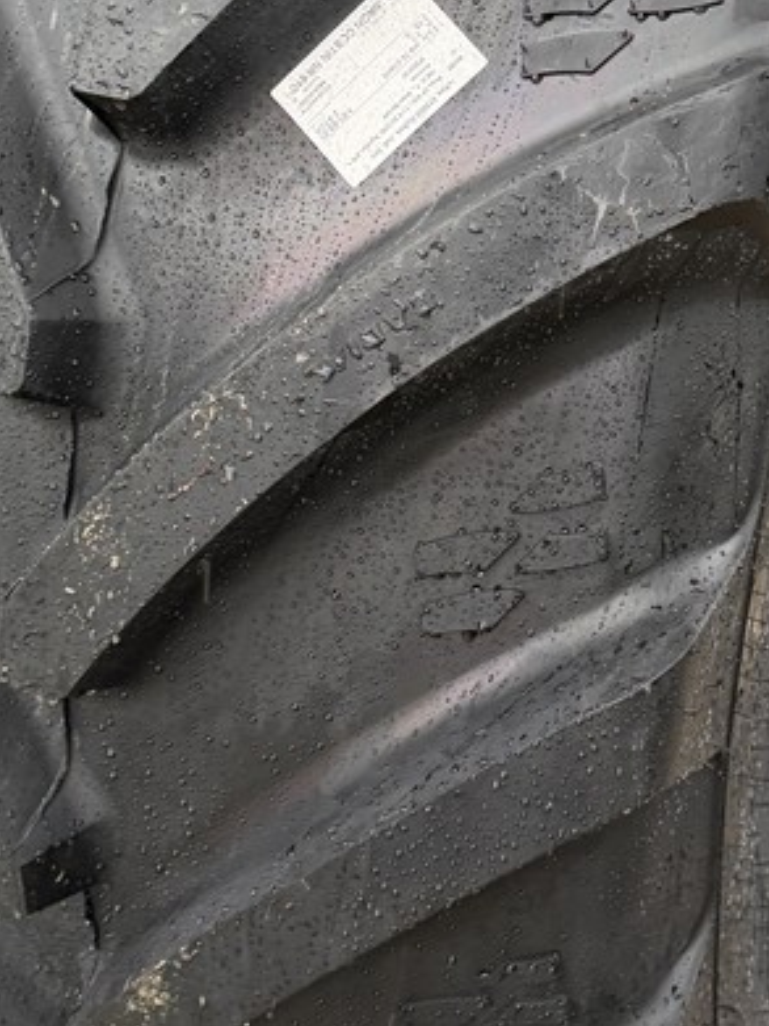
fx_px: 1749
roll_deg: -8.7
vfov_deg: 32.0
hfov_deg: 24.7
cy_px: 239
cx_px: 522
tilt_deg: -13.1
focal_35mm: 59
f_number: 1.78
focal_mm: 6.76
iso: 200
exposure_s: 1/121
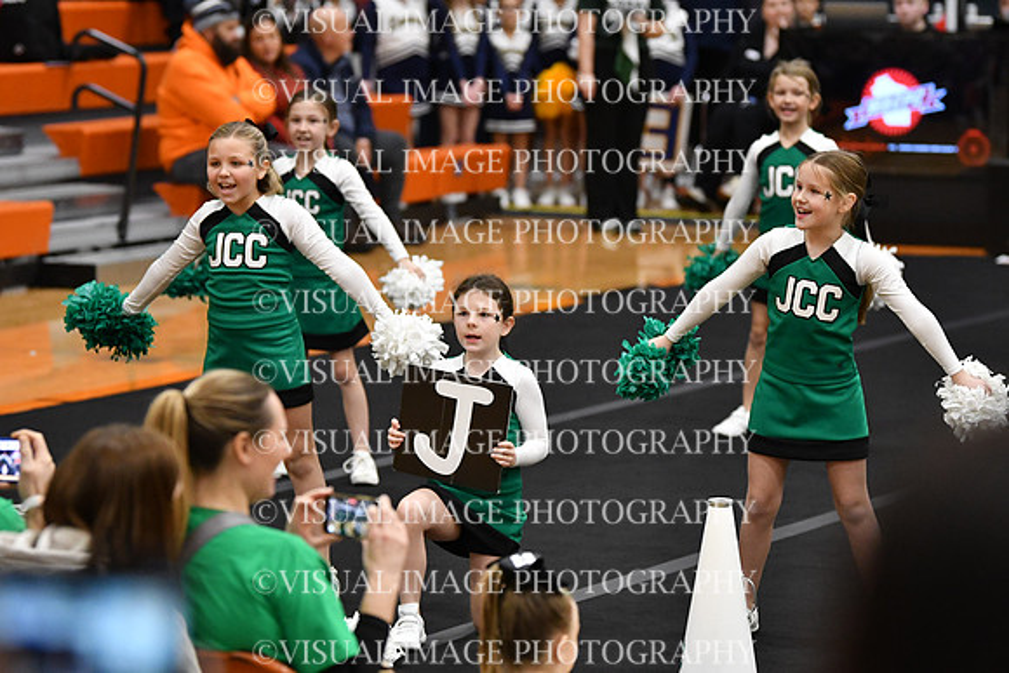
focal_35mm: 183
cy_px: 336
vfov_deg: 7.5
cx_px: 504
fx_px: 5130
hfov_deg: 11.2
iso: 4000
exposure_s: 1/800
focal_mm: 122
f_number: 2.8
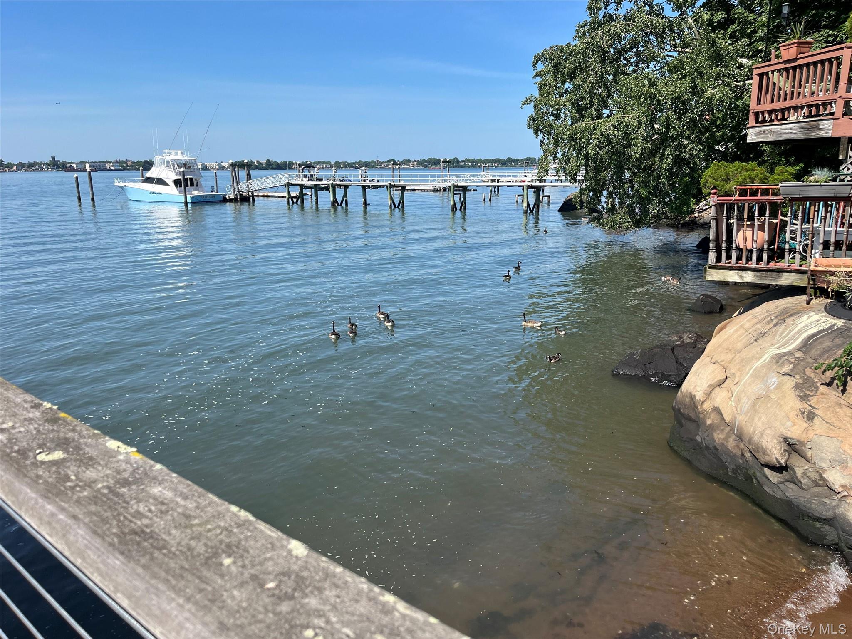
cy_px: 320
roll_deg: +0.4
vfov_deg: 53.1
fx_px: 640
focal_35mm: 26
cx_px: 426
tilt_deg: -13.6
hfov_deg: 67.3
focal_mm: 5.1
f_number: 1.6
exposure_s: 1/2463
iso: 50
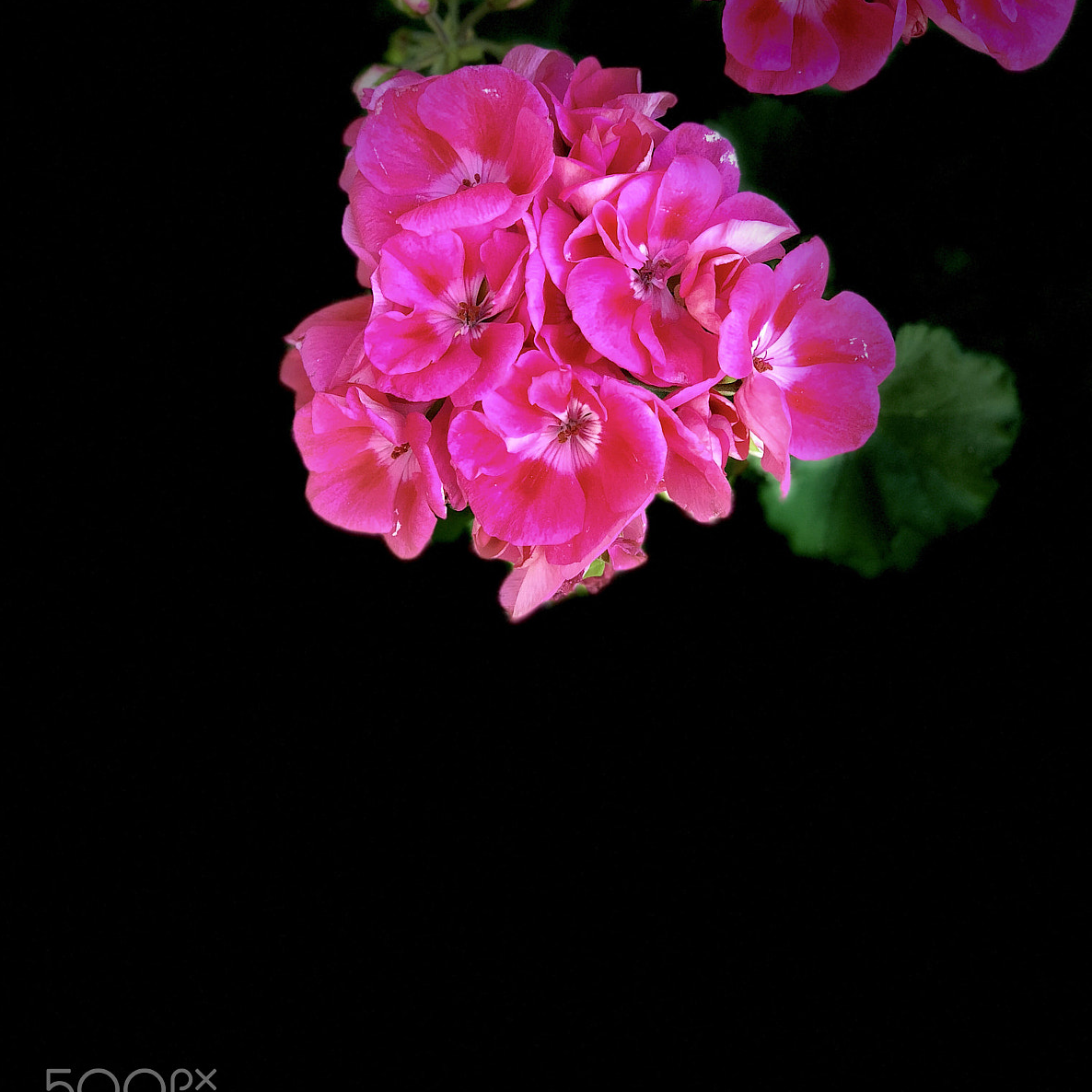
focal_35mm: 62
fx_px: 2213
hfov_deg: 27.7
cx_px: 540
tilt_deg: -71.8
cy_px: 474
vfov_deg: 27.7
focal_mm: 6
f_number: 2.4
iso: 100
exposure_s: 1/60
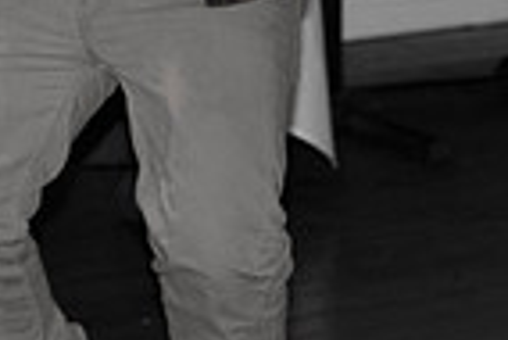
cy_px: -327
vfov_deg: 5.1
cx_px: -197
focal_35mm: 266
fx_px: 3757
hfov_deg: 7.6
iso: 2000
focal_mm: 65
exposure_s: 1/200
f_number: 5
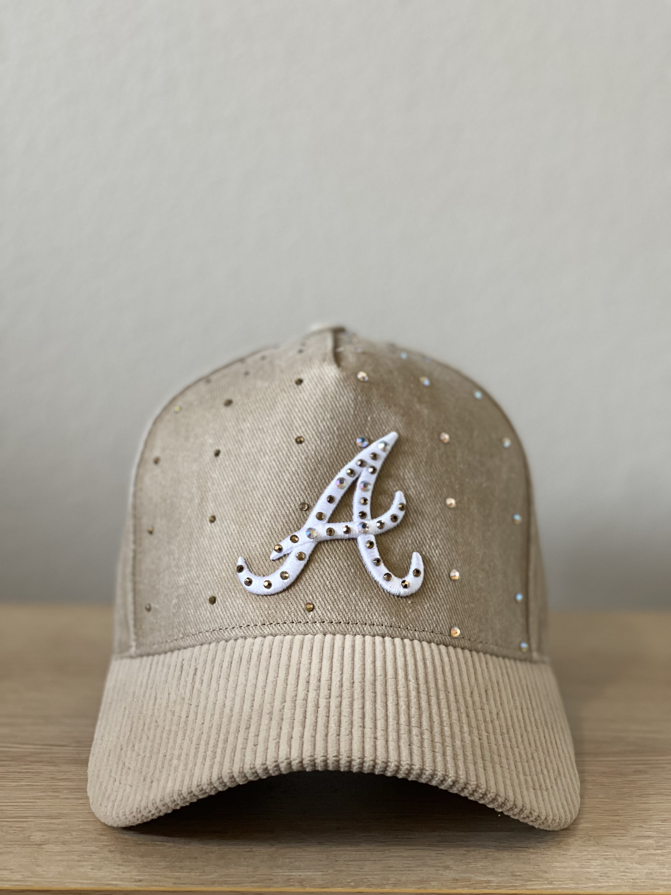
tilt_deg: -7.6
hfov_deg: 22.9
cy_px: 448
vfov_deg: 30.3
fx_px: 1654
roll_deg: -0.5
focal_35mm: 64
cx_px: 336
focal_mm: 7.5
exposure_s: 1/40
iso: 250
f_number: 2.2
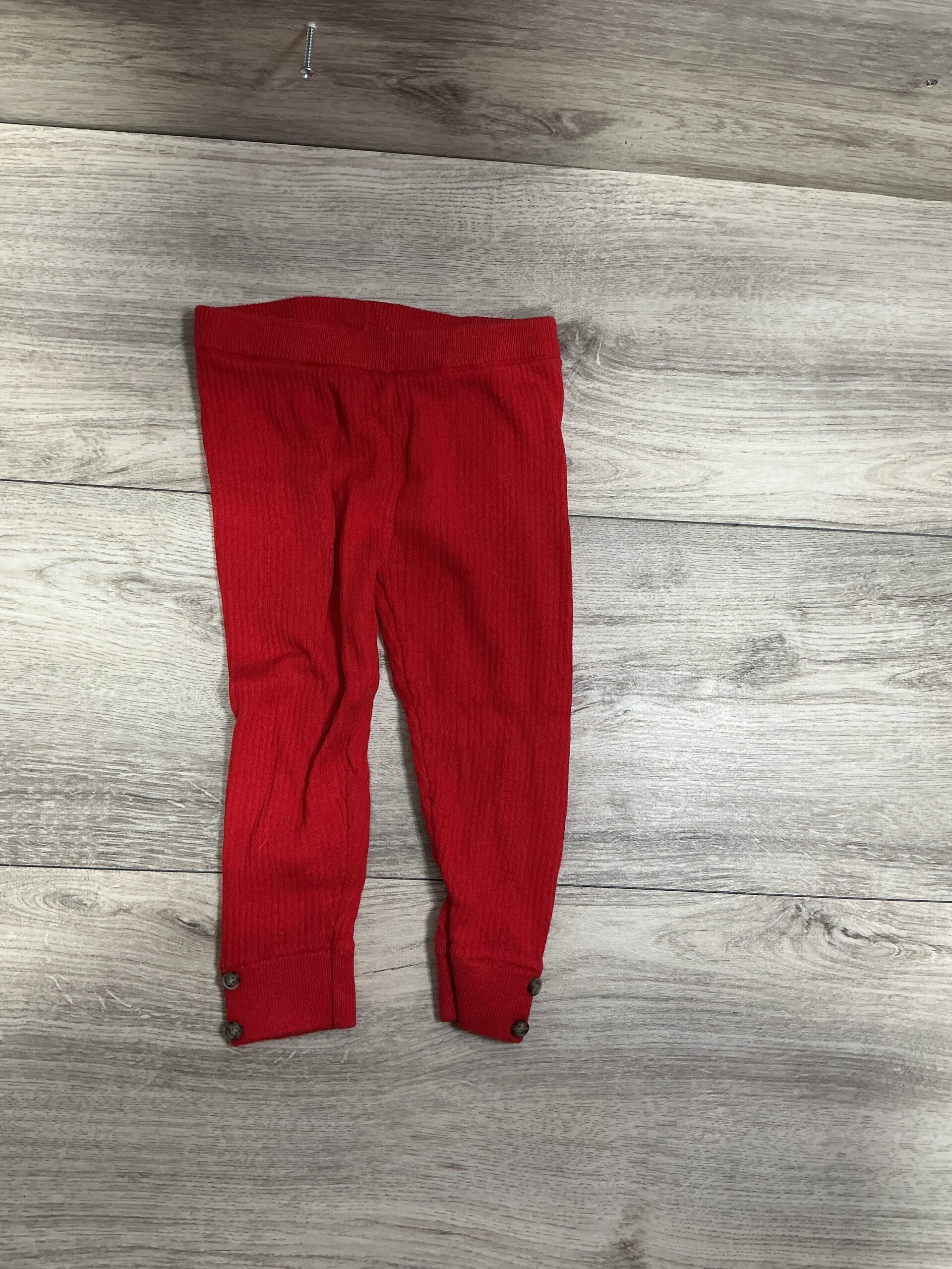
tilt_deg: -83.5
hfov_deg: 48.2
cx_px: 476
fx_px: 1063
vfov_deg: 61.7
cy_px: 634
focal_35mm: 29
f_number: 1.8
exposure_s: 1/50
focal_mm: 3
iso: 50
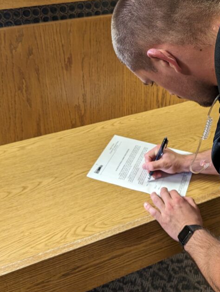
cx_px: 127
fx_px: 330
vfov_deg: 47.6
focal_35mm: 39
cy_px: 118
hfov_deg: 36.8
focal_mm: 6.9
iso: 765
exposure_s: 1/120
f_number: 1.68
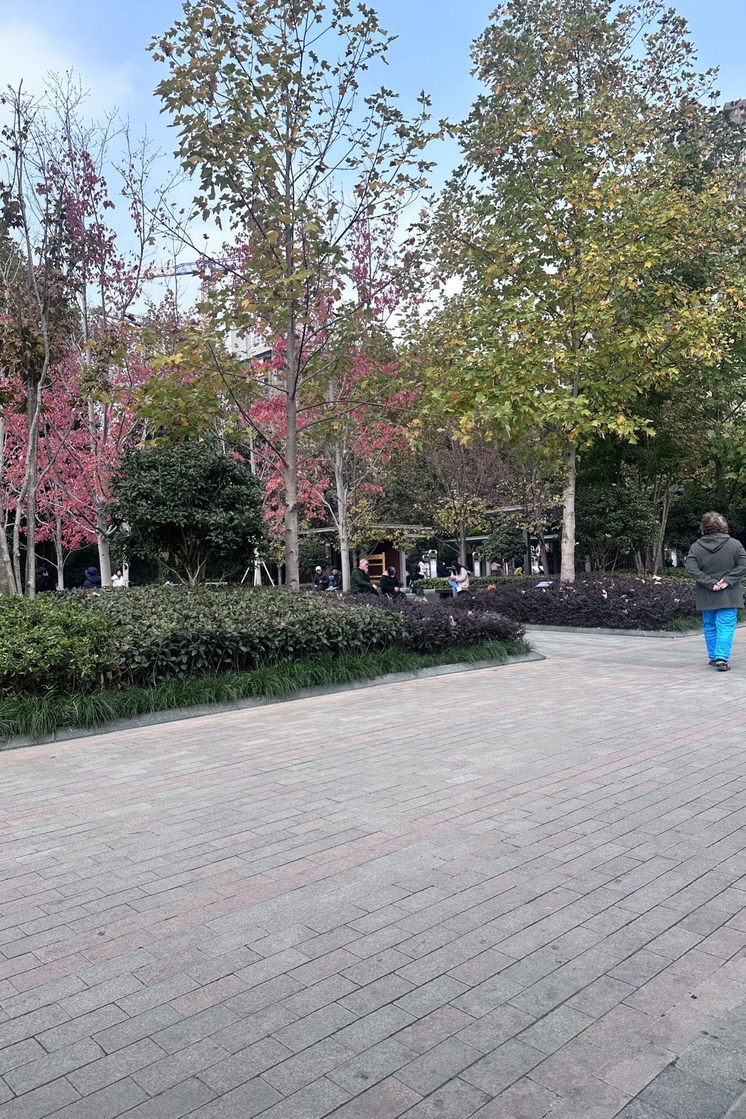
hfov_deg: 51.3
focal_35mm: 25
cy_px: 560
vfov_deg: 71.5
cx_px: 362
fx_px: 777
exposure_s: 1/1845
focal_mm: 6.86
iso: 80
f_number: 1.78
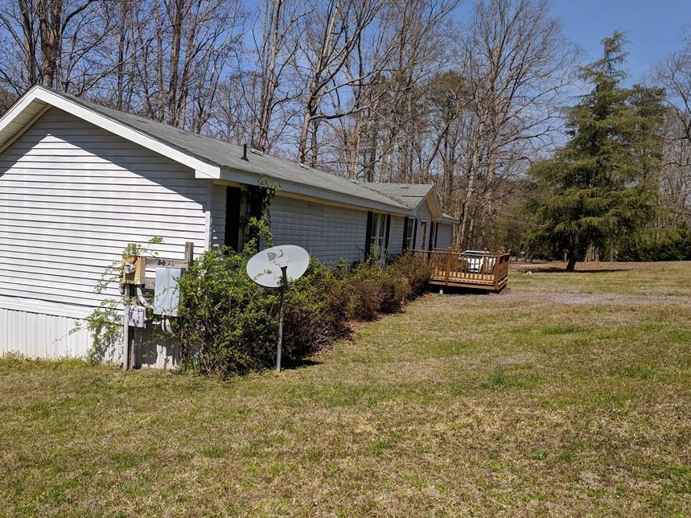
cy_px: 290
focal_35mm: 31
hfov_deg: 58.1
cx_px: 291
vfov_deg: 45.3
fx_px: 619
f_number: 2
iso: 50
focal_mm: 4.67
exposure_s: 1/2217
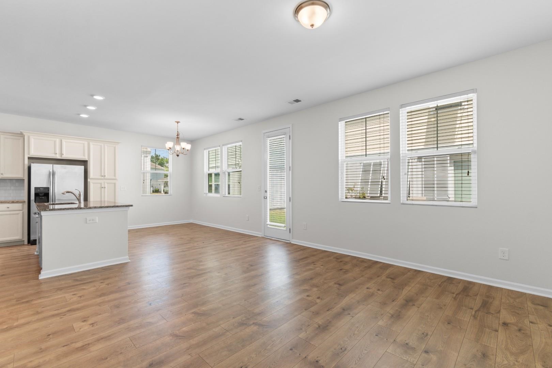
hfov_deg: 100.4
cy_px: 184
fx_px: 230
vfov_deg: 77.3
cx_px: 276
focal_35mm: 15
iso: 100
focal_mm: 10
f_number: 4.5
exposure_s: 1/25
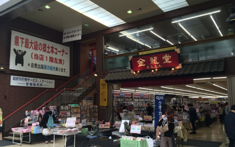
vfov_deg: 40.6
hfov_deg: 61.2
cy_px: 80
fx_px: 199
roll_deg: +0.5
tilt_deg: +6.5
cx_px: 118
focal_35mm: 31
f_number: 2.2
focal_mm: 4.15
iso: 64
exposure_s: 1/120
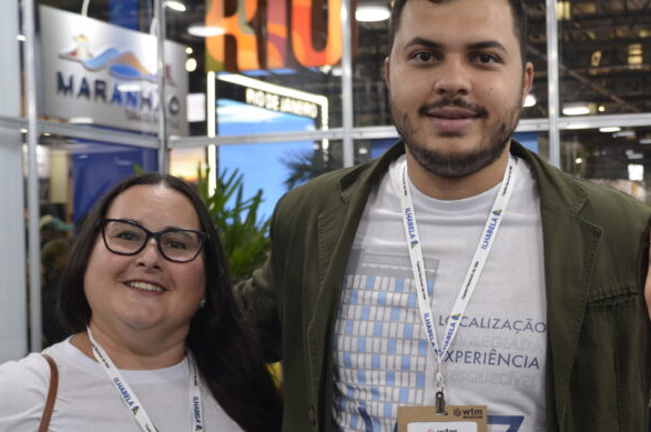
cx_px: 467
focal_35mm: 68
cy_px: 280
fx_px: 1227
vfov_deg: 19.9
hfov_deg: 29.4
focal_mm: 26
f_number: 4
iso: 400
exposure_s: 1/60
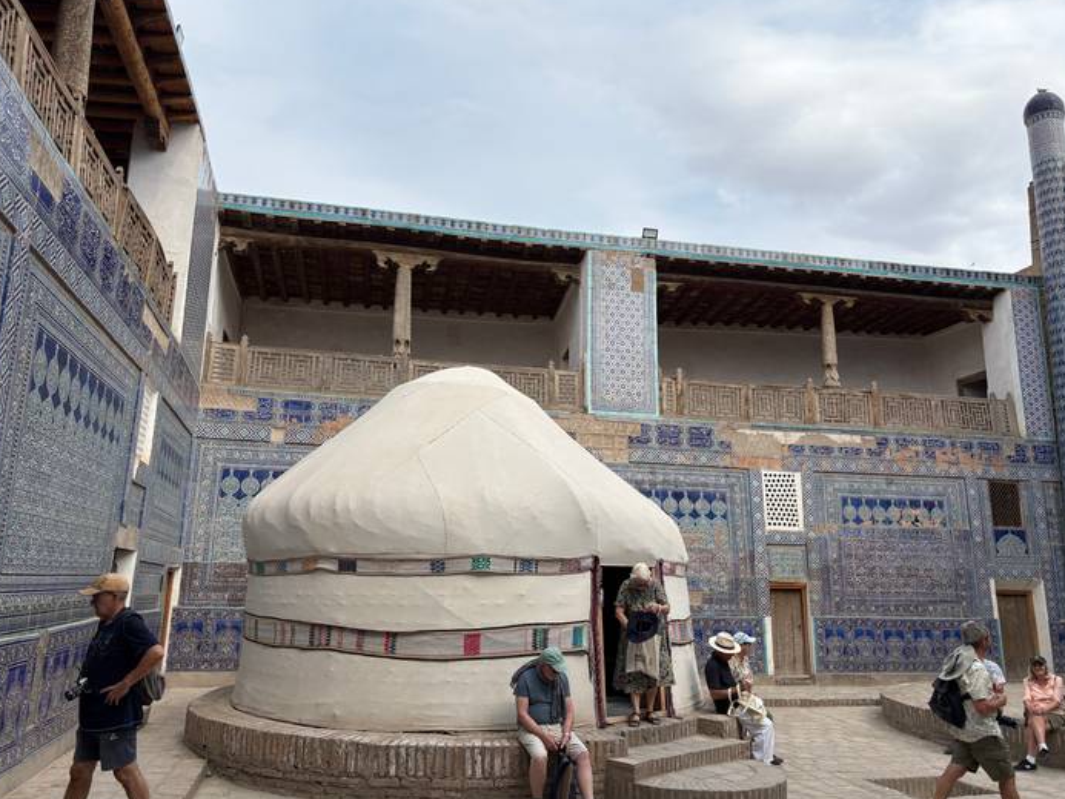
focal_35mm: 27
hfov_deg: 65.3
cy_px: 395
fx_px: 831
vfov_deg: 51.4
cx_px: 530
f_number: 1.6
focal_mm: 5.96
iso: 50
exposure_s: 1/3623
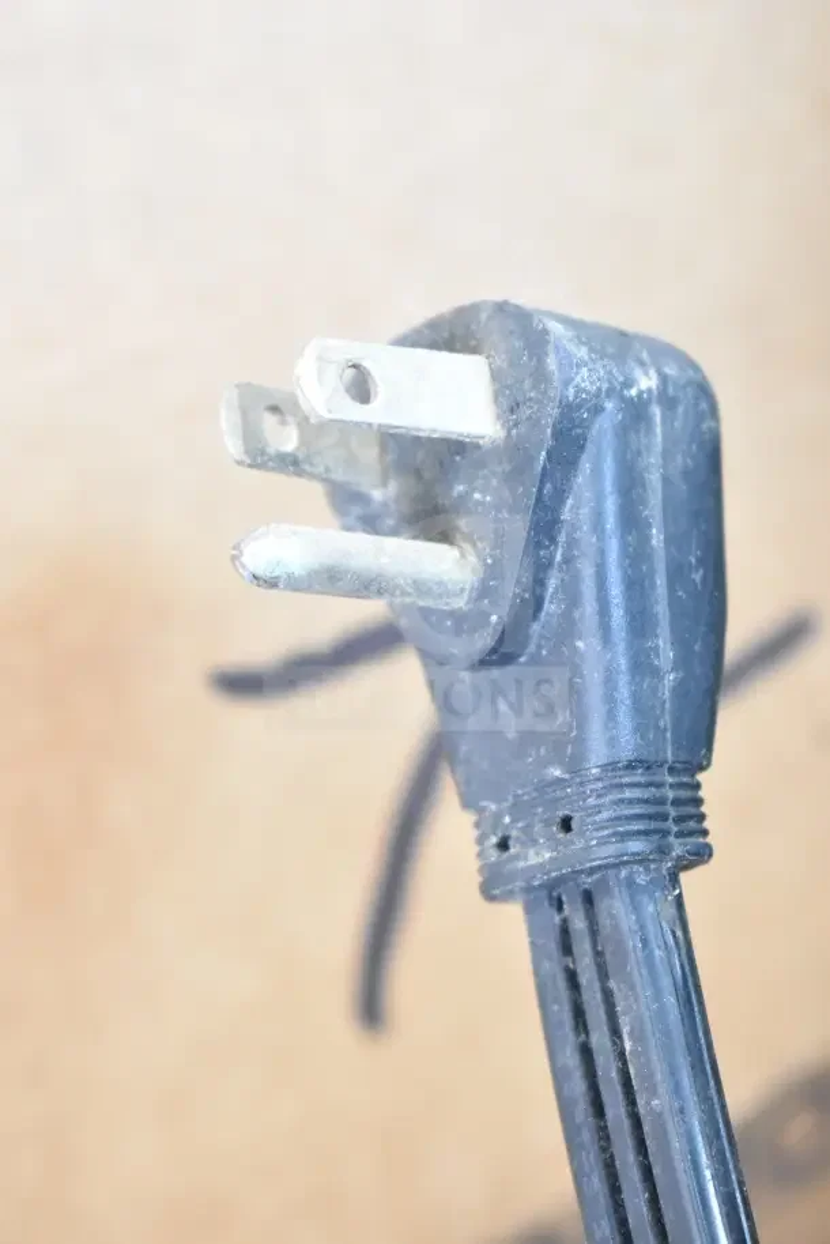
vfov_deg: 24.6
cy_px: 622
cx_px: 415
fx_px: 2851
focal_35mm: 82
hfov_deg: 16.6
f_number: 5.6
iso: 4500
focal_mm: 55
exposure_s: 1/100
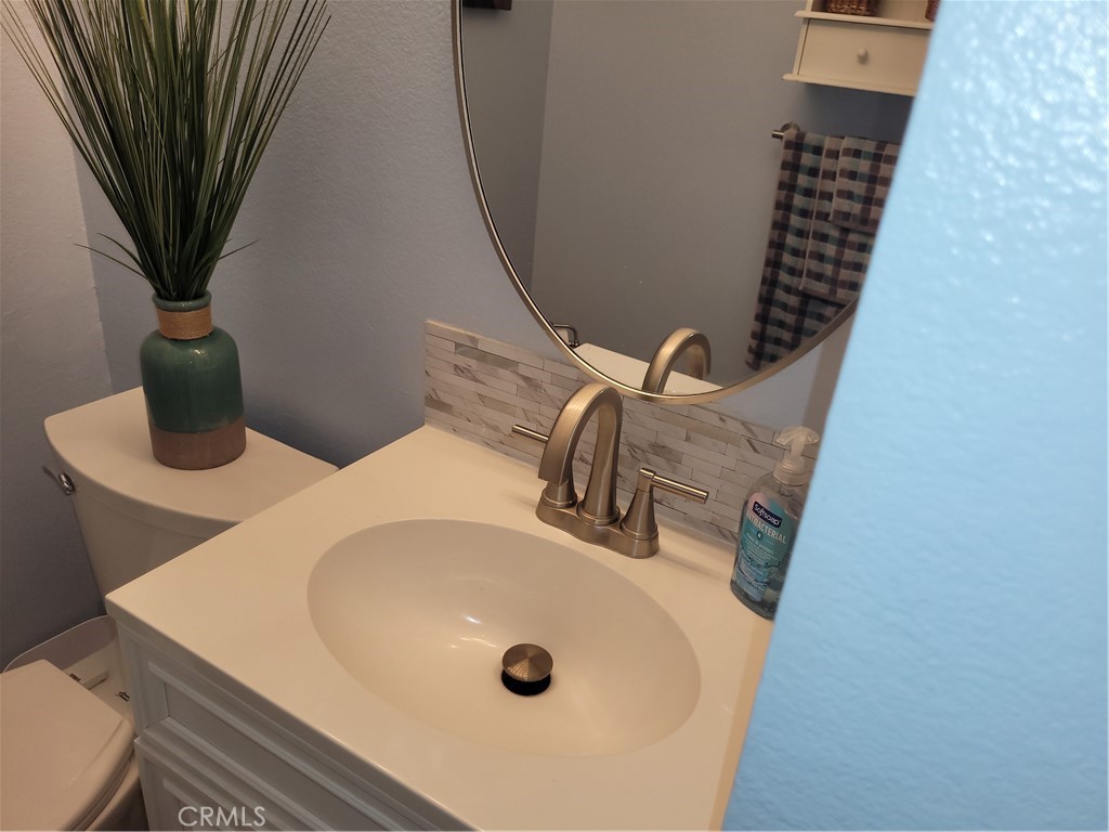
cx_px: 554
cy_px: 416
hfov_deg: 67.3
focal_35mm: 26
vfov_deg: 53.1
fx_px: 833
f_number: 1.8
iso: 50
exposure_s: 1/120
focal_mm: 5.4
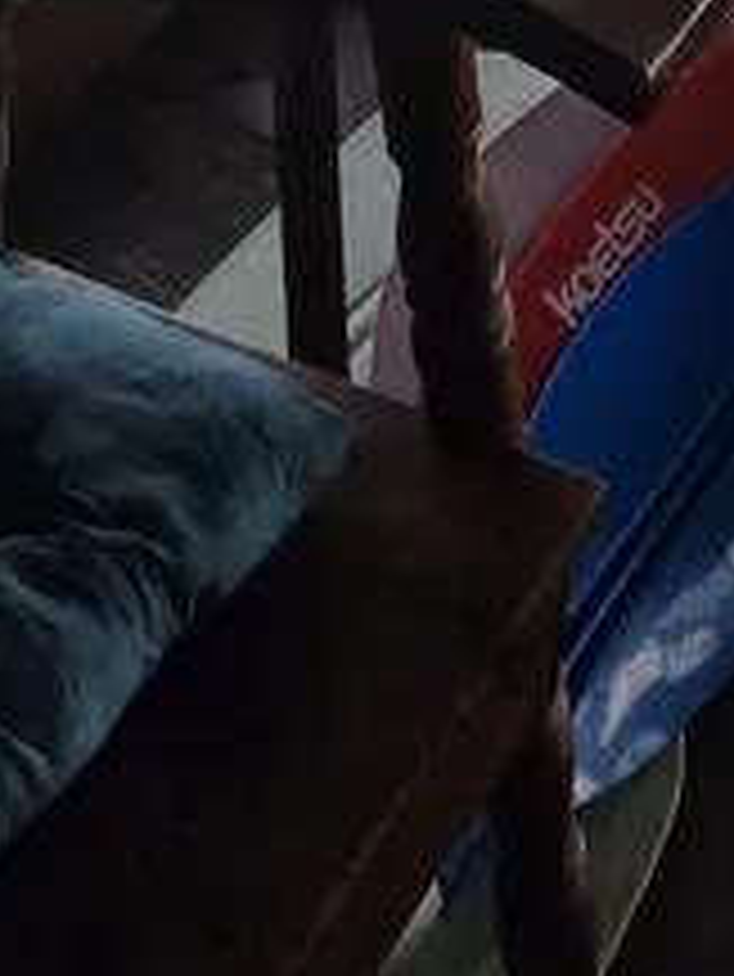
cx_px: 567
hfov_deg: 20.3
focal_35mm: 72
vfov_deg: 13.8
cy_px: -1561
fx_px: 2034
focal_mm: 2.2
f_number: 2.2
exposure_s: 1/1606
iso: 50
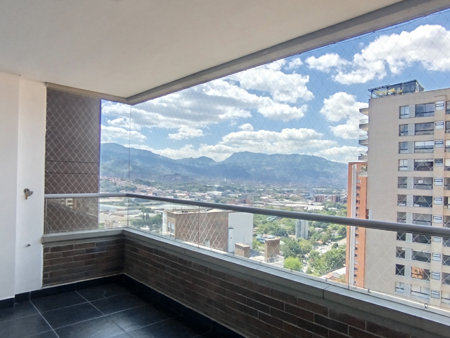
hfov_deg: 73.7
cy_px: 177
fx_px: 299
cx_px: 249
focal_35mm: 23
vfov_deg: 58.9
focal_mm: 1.65
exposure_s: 1/329
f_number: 2.2
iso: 50
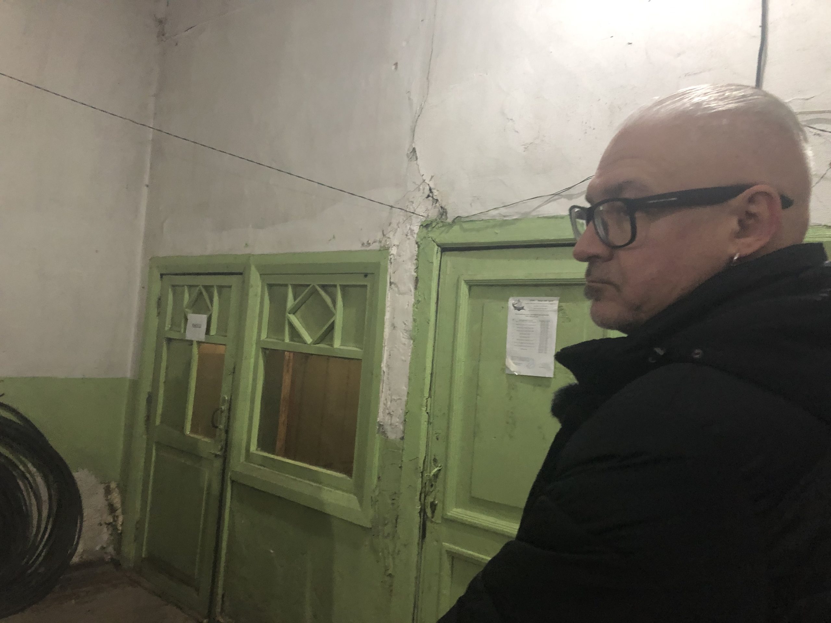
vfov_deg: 49.7
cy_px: 312
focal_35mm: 28
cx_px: 416
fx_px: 672
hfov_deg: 63.4
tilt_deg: +1.5
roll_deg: -5.0
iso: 100
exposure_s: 1/5
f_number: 1.8
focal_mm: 3.99
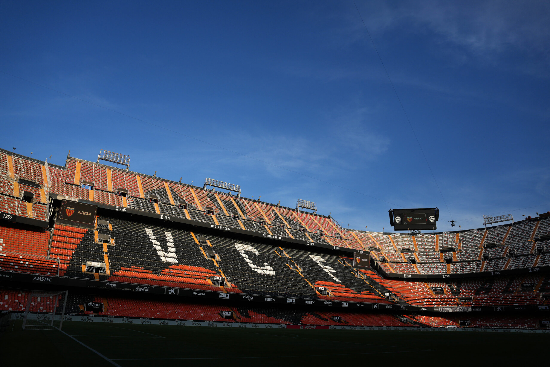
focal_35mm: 24
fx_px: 367
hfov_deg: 73.7
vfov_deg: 53.1
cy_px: 184
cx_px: 275
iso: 200
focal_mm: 24
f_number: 3.2
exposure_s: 1/8000
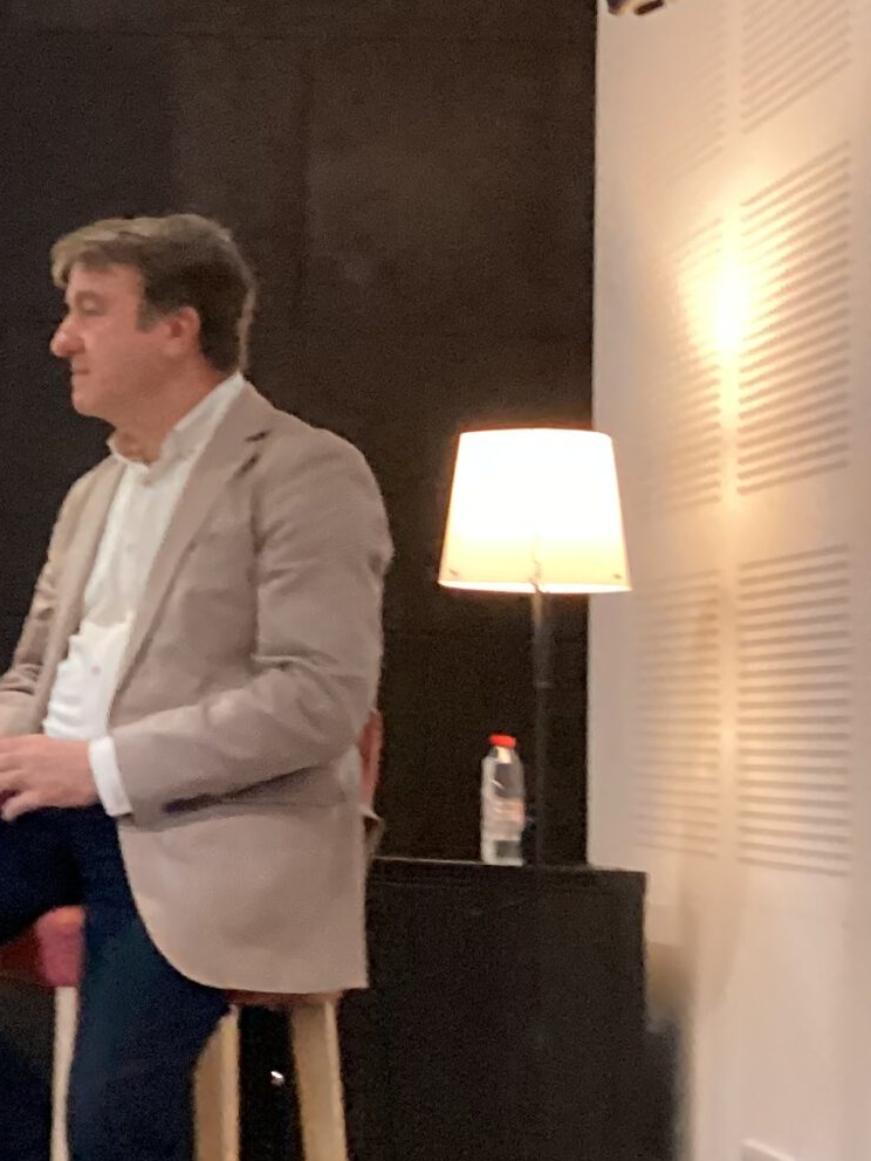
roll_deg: -3.6
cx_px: -439
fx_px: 2684
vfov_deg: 24.4
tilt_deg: +5.3
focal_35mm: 80
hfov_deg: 16.7
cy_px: 466
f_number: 2.4
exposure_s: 1/50
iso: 320
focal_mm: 3.3
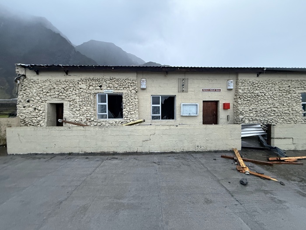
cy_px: 115
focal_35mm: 14
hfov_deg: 102.1
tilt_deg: -0.1
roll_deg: +0.3
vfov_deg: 85.7
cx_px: 153
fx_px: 124
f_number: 2.2
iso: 400
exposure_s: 1/60
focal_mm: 2.22
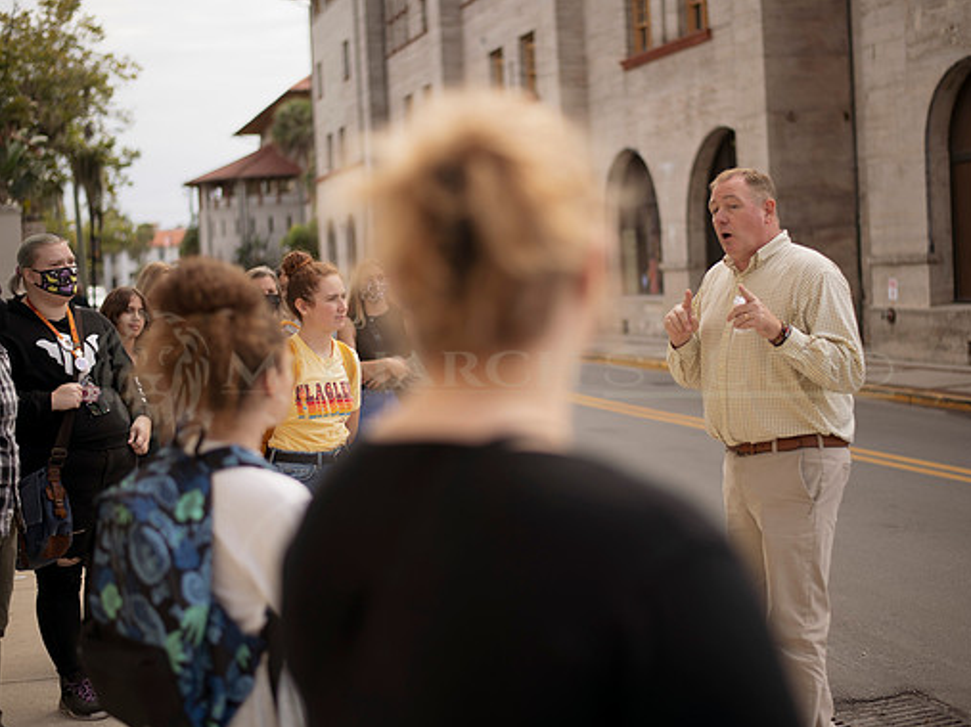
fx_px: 1542
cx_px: 494
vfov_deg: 26.5
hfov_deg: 34.9
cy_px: 368
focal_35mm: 55
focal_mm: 50
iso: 31
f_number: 1.8
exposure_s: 1/1250
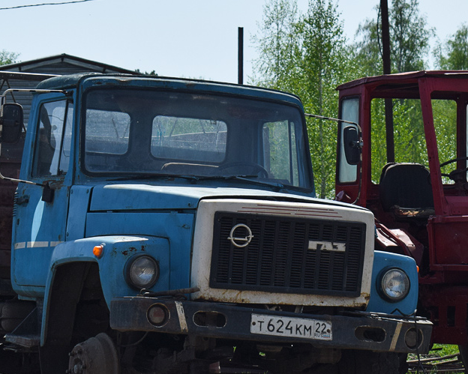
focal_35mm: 130
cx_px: 160
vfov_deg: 11.9
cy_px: 227
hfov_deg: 14.8
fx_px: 1800
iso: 200
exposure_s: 1/1000
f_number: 7.1
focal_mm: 48
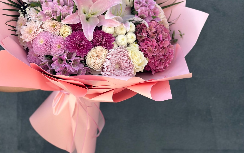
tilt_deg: -12.1
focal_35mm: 68
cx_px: 122
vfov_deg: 18.9
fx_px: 452
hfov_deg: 30.2
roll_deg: -0.6
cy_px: 30
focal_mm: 6.86
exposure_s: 1/1815
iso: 80
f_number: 1.78
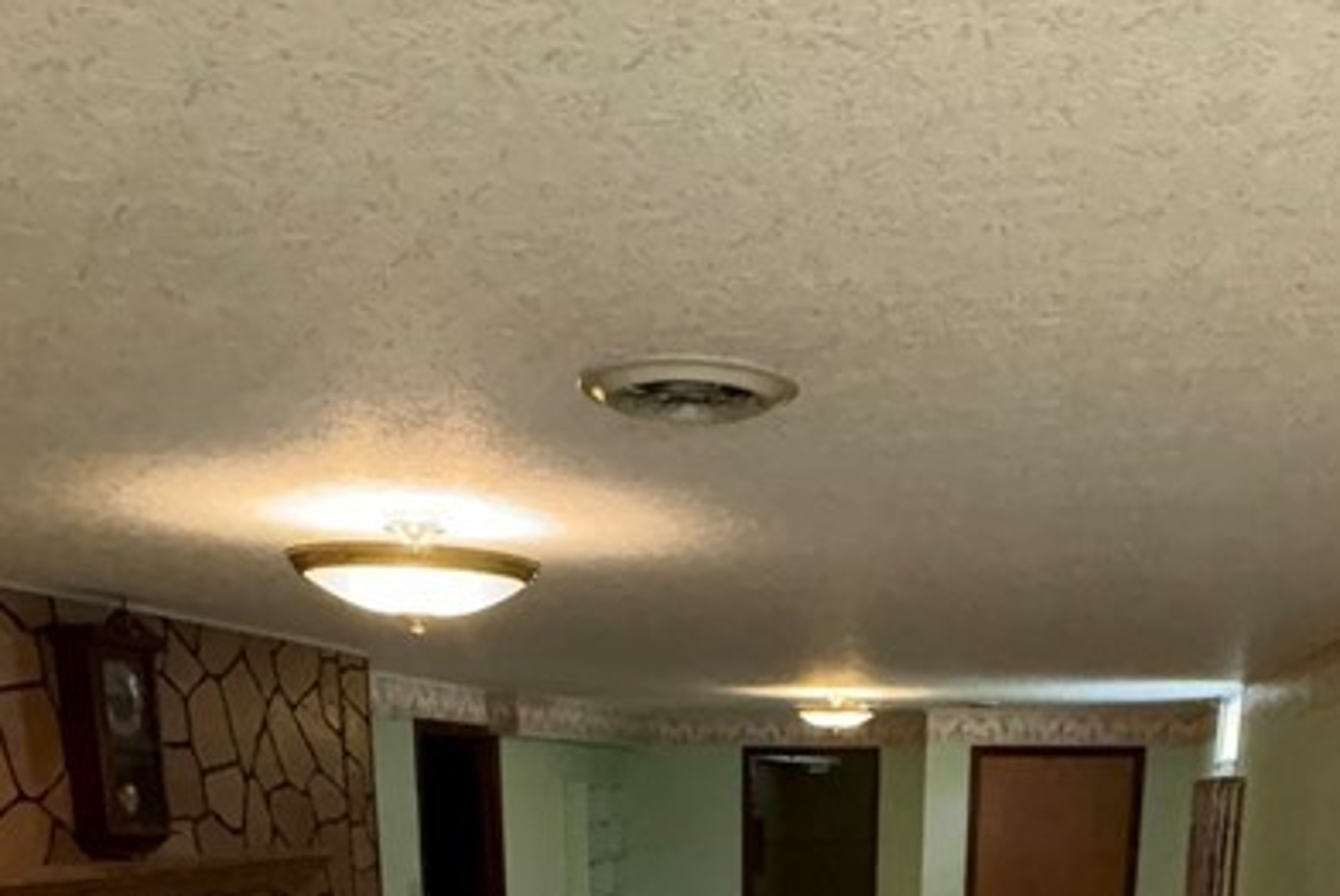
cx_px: 786
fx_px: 1415
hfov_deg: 50.4
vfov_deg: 28.7
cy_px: 1166
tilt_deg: -15.6
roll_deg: -0.1
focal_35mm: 38
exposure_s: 1/60
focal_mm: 2.22
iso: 320
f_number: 2.2
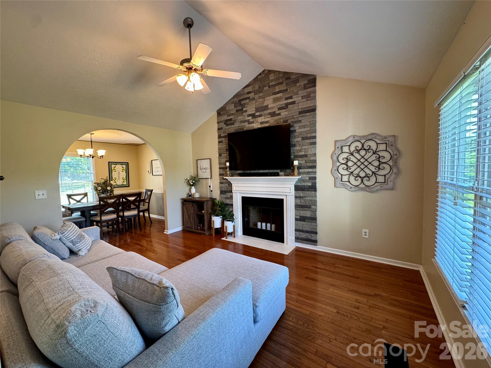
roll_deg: +1.1
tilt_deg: -3.3
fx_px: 199
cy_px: 184
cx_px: 246
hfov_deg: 102.1
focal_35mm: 14
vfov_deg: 85.7
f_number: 2.2
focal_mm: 2.22
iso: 250
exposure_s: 1/60
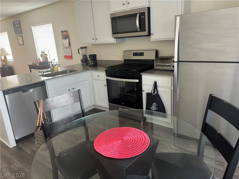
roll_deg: +4.1
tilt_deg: -15.0
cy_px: 90
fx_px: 180
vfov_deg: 53.1
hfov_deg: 67.3
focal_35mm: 26
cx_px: 120
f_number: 1.6
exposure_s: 1/60
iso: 160
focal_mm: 5.96
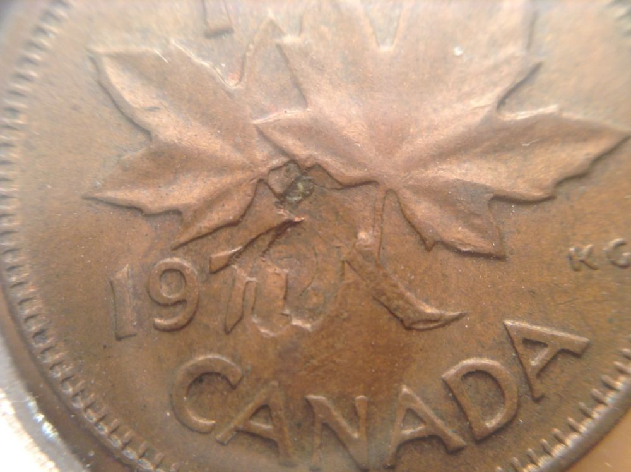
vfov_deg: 42.8
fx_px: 601
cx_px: 316
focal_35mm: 33
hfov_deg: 55.4
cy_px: 236
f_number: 2.4
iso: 32
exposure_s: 1/24
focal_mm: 3.3
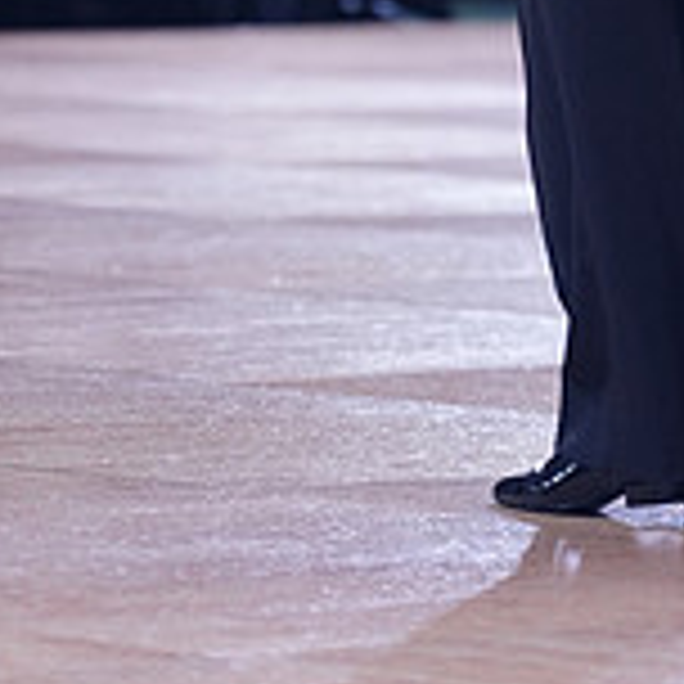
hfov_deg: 4.0
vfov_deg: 3.9
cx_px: 704
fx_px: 9881
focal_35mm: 442
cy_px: -459
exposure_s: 1/500
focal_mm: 136
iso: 1250
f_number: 2.8
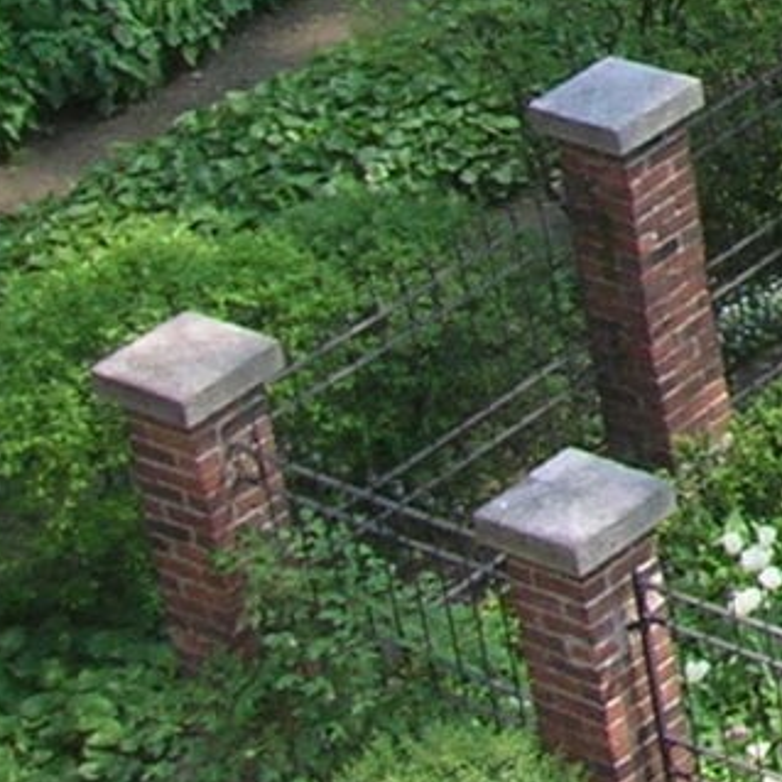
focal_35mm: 193
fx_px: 4933
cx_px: 2275
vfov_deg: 8.9
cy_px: -343
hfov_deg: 7.9
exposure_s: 1/83.7
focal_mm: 5.7
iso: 50
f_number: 4.9
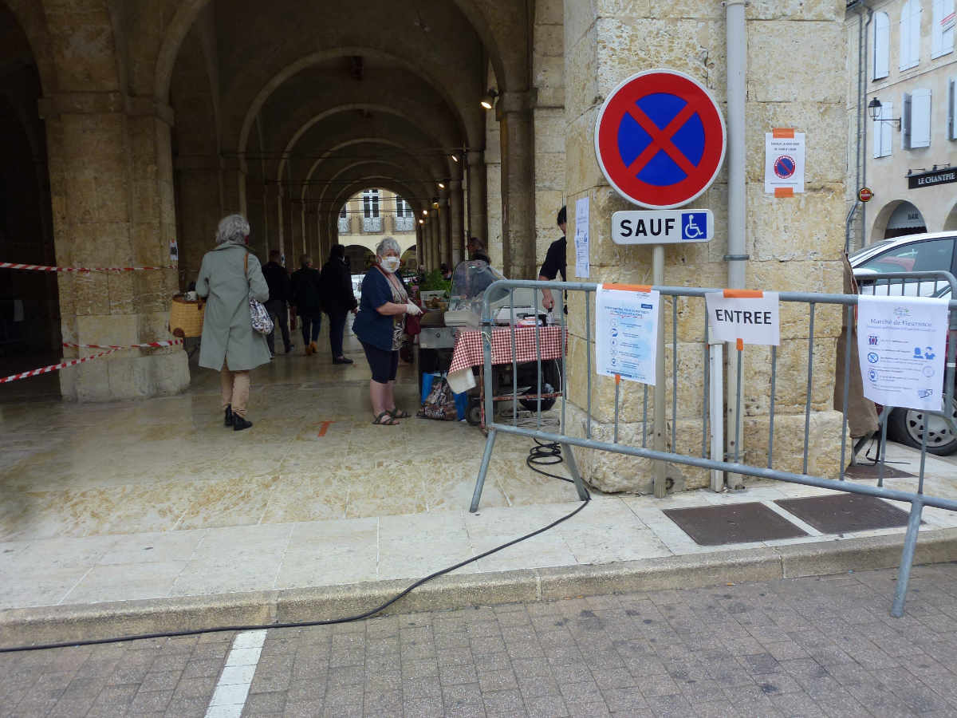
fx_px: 774
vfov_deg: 49.7
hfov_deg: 63.4
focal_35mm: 28
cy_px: 359
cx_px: 478
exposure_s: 1/125
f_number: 3.5
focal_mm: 5
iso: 100
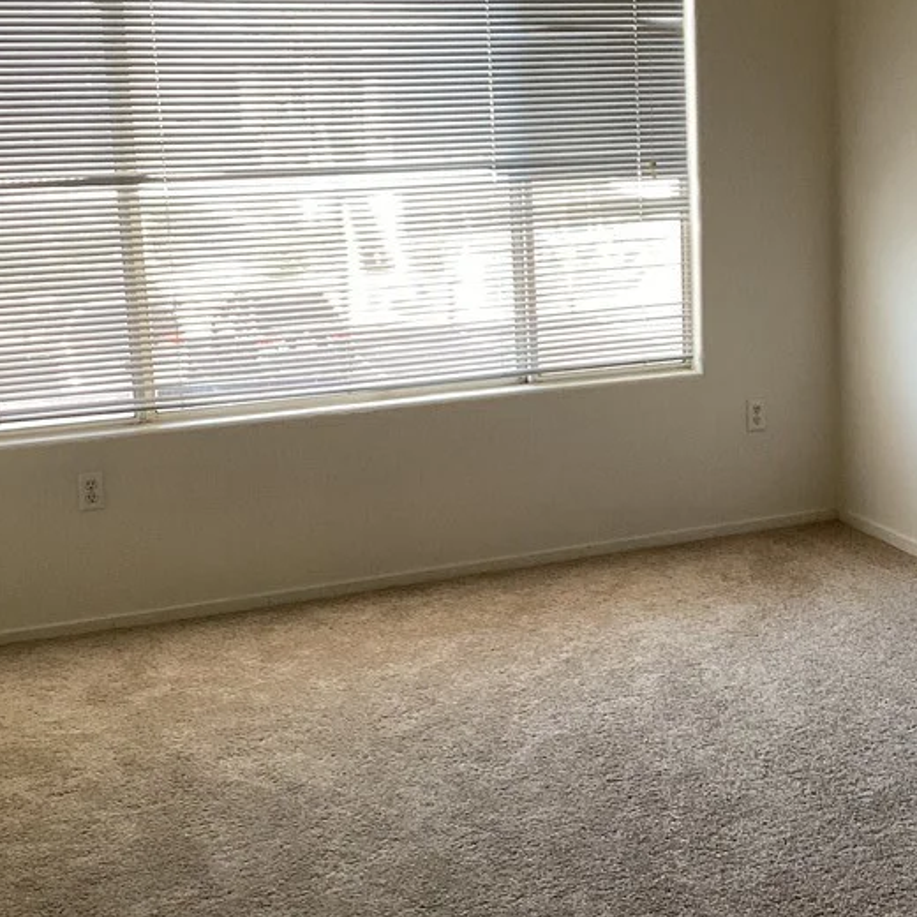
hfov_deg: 31.3
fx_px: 1618
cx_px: 642
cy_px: 358
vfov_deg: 31.5
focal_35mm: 54
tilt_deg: -9.4
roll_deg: +0.9
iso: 80
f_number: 2.4
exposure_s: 1/120
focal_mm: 3.3
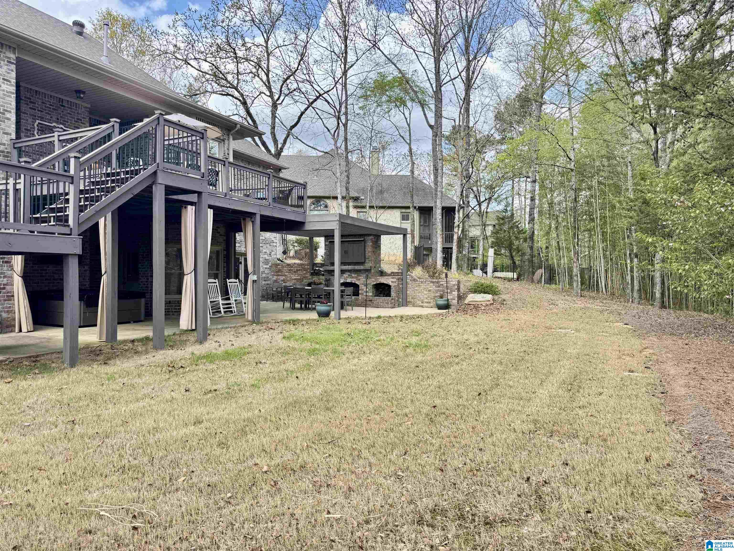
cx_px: 367
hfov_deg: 71.6
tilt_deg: -0.8
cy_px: 276
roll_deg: +0.0
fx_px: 509
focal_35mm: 24
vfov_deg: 56.8
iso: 80
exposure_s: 1/510
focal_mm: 6.76
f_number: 1.78
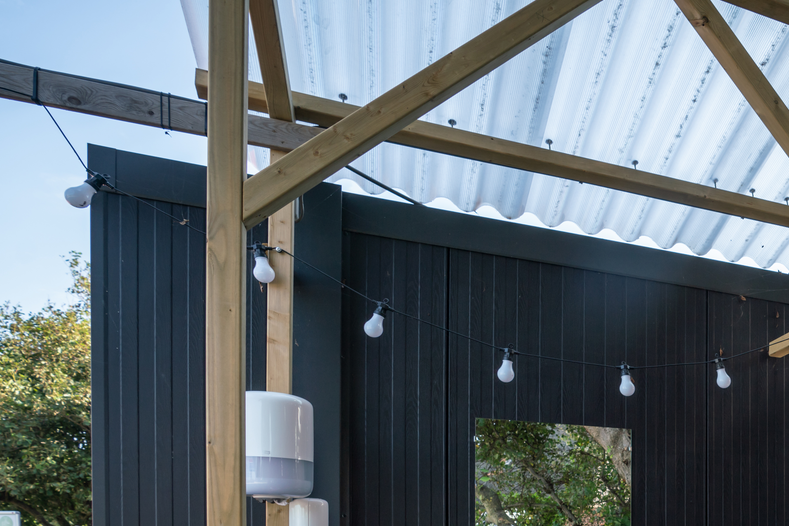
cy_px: 568
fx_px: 767
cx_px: 825
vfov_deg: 33.4
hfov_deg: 44.4
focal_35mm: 35
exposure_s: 1/160
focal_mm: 16
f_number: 5.6
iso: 200
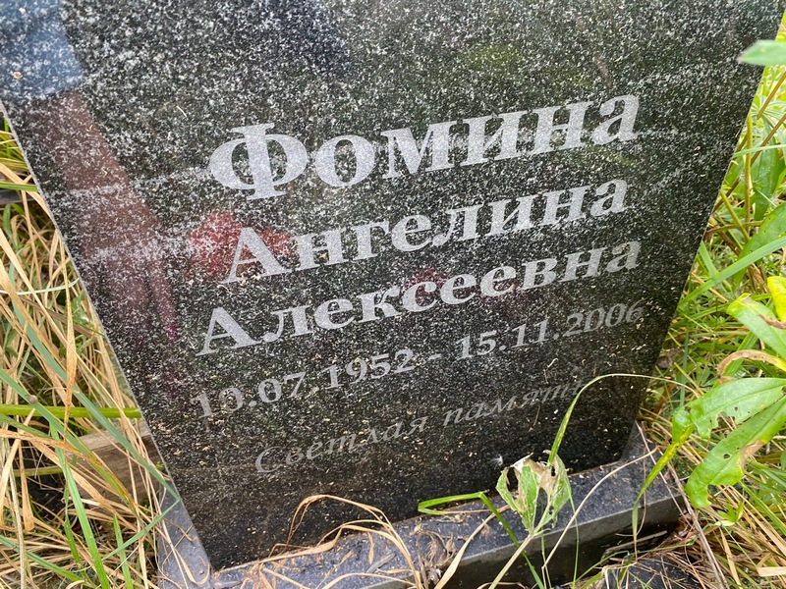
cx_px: 393
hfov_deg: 67.3
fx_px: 590
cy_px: 294
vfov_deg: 53.1
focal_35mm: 26
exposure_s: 1/103
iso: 125
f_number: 1.8
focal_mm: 4.25
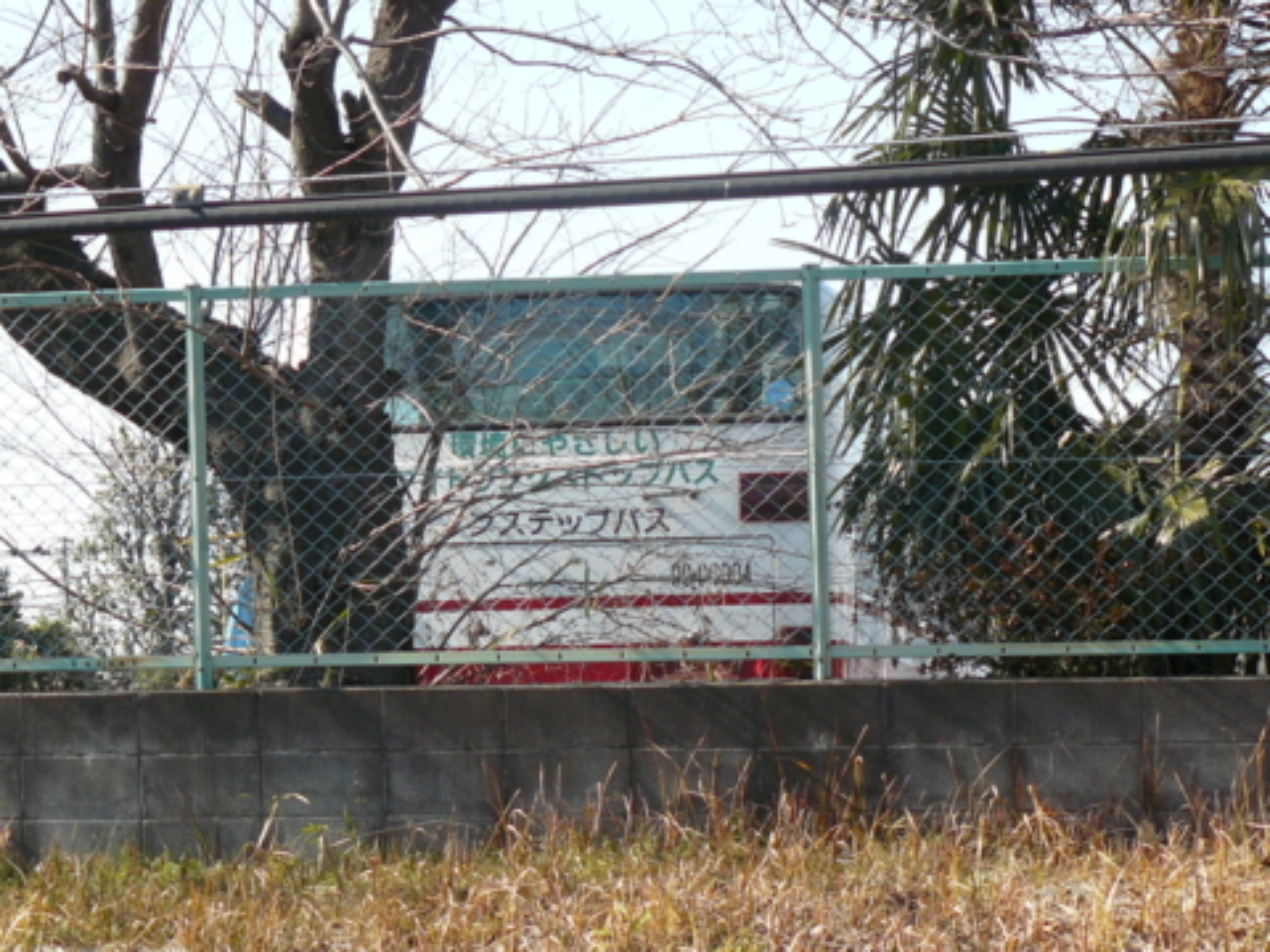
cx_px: 635
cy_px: 476
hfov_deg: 14.7
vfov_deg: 11.1
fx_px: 4916
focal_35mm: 134
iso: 100
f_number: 3.2
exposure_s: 1/500
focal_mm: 14.9
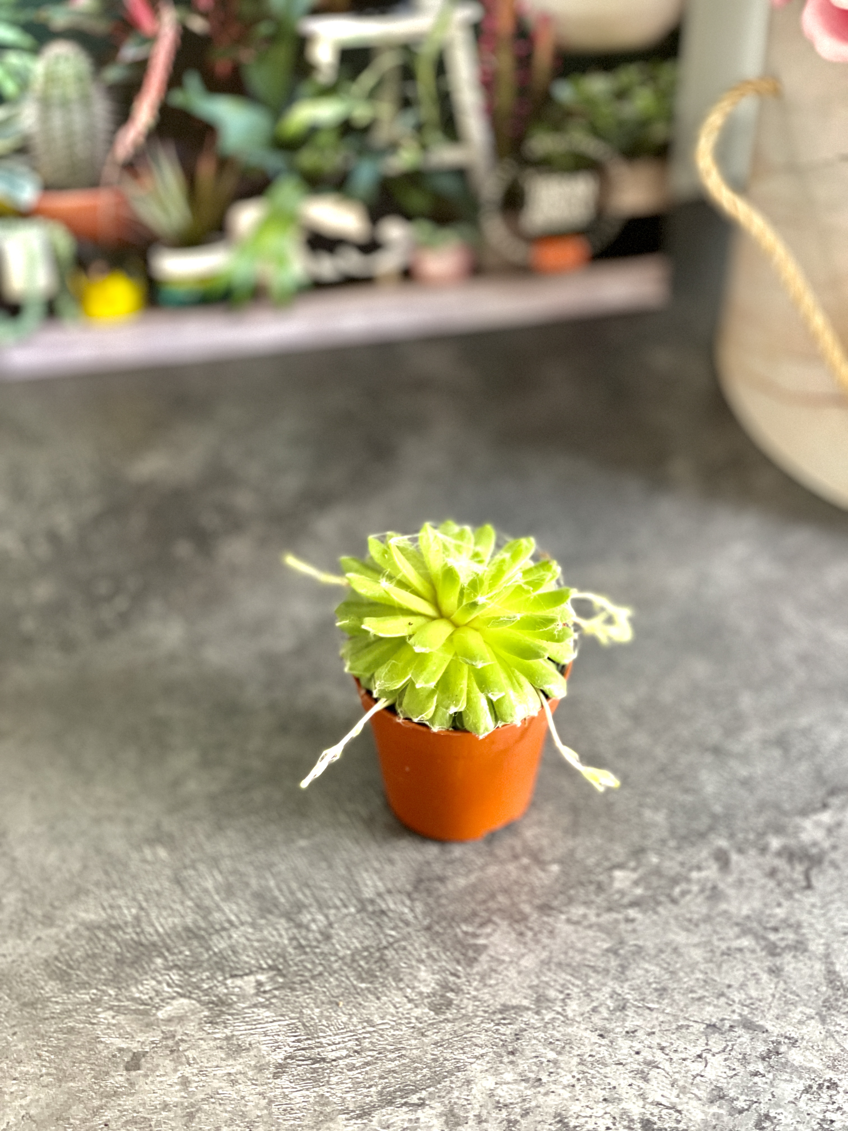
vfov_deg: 30.3
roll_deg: +0.0
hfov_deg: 22.9
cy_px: 566
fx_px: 2090
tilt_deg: -44.7
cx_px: 424
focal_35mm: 64
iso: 400
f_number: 2.2
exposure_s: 1/33
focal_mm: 7.5
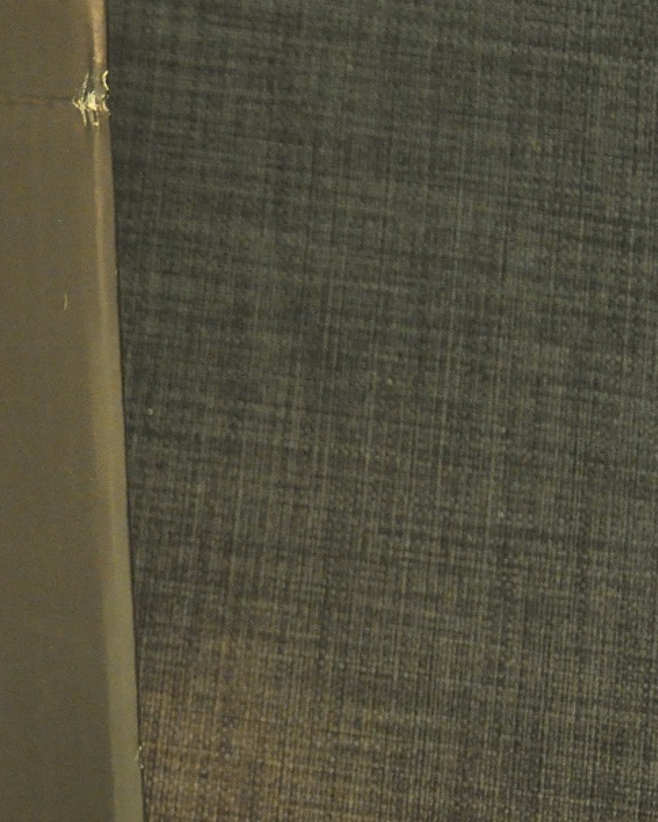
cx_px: -370
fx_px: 3391
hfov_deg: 10.6
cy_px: 387
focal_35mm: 139
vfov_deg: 13.8
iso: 1600
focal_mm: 35
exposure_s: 1/6
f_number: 4.5
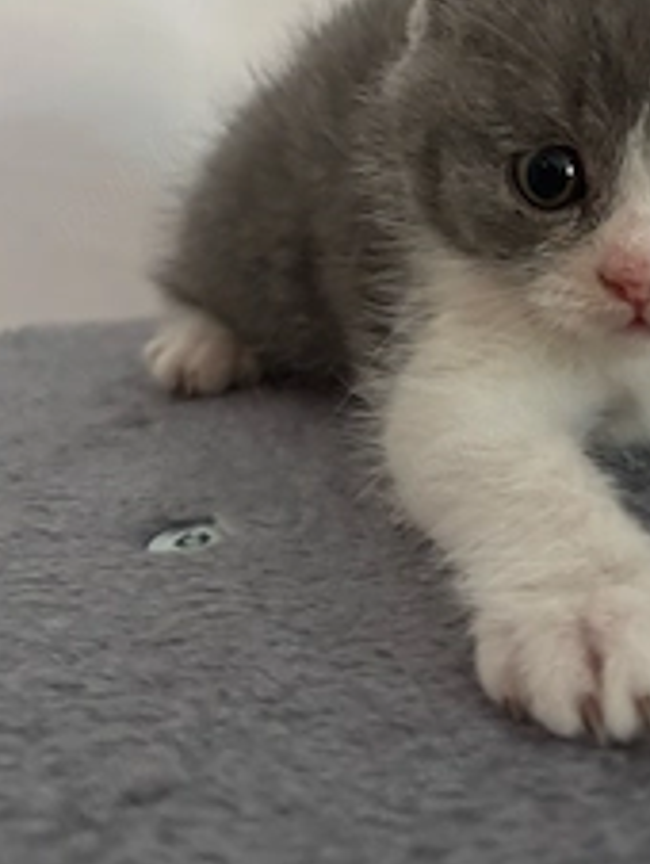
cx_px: 551
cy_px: 191
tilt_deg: -11.3
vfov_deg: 39.8
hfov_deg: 30.5
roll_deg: +6.2
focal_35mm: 46
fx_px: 1150
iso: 640
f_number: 1.6
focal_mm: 5.96
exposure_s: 1/39
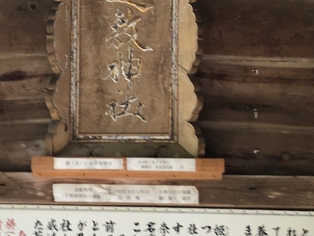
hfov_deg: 24.2
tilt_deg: +11.2
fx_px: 726
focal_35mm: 80
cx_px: 90
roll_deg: -0.2
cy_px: 120
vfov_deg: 18.4
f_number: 2.4
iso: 50
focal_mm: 3.3
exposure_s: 1/30
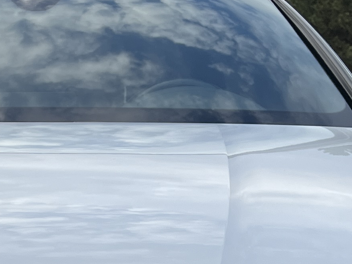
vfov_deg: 11.9
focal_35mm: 119
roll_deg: +1.4
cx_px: 14
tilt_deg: -14.7
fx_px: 1210
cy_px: 397
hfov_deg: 16.3
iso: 50
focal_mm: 5.7
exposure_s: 1/1597
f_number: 1.5
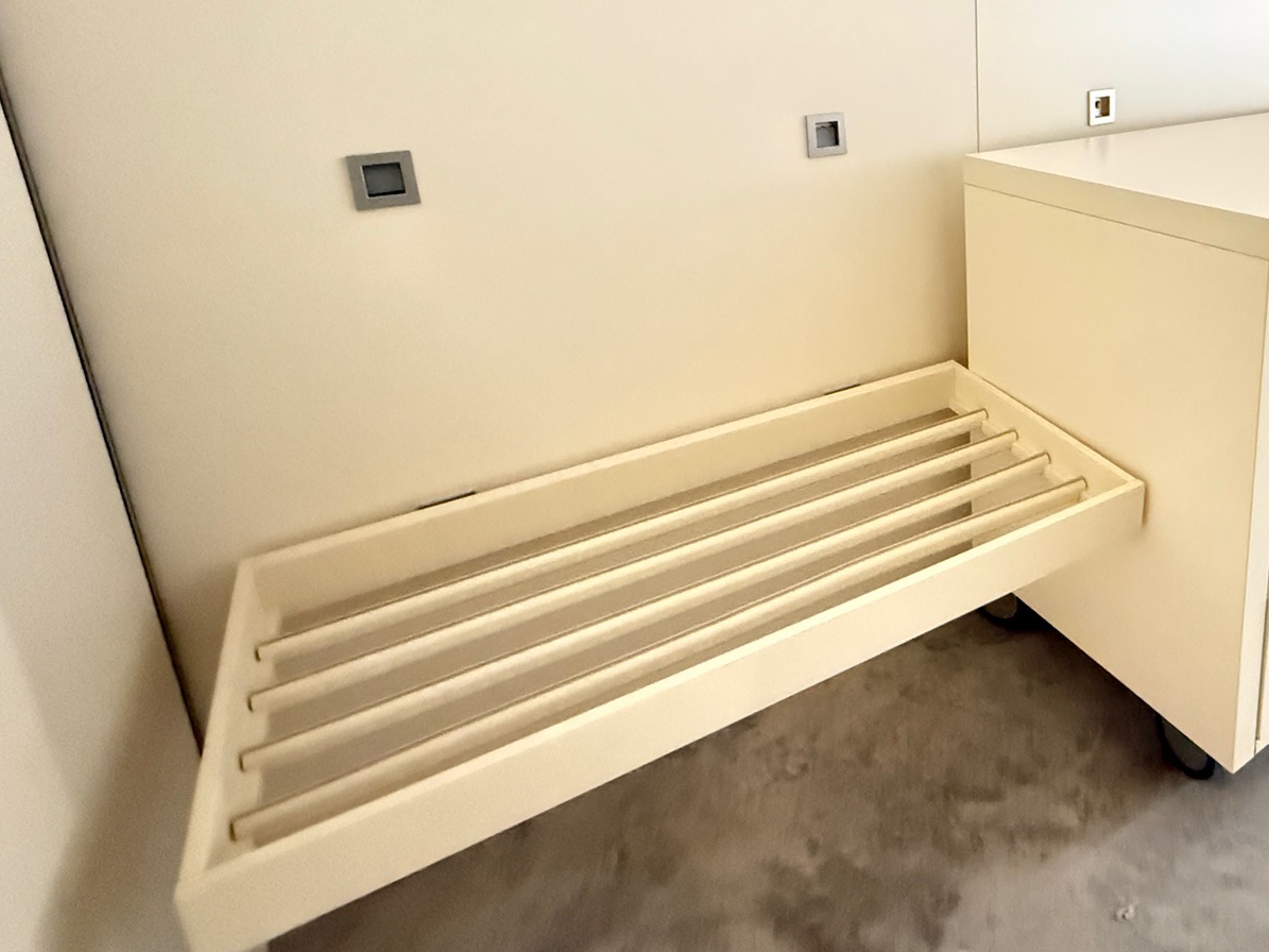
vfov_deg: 54.2
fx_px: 880
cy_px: 239
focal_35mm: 24
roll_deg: +1.4
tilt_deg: -12.2
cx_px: 980
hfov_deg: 66.3
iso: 2500
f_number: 2.2
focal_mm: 2.22
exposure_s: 1/25
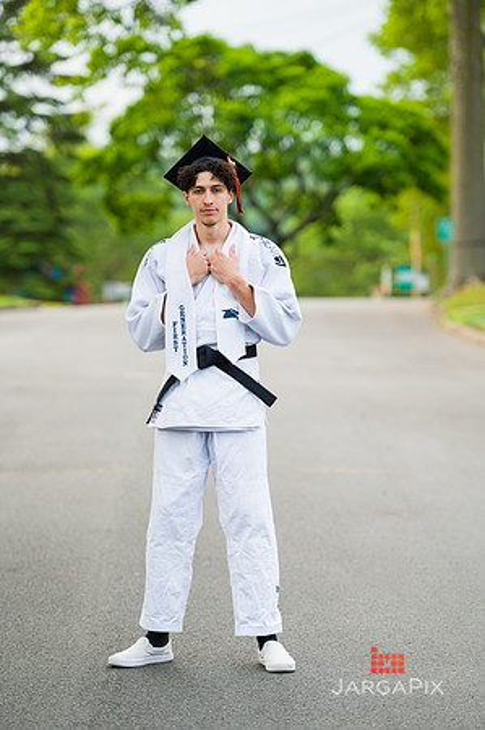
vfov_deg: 14.2
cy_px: 365
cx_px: 242
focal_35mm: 145
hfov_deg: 9.4
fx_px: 2937
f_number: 3.2
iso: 200
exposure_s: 1/800
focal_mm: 145
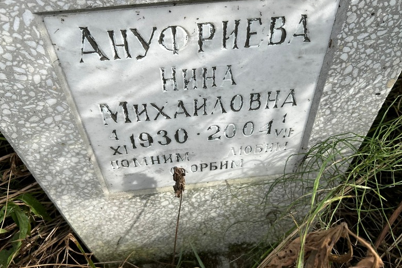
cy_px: 112
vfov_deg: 46.2
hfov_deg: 65.5
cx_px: 198
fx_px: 313
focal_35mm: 28
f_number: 1.5
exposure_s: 1/1238
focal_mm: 5.7
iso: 50
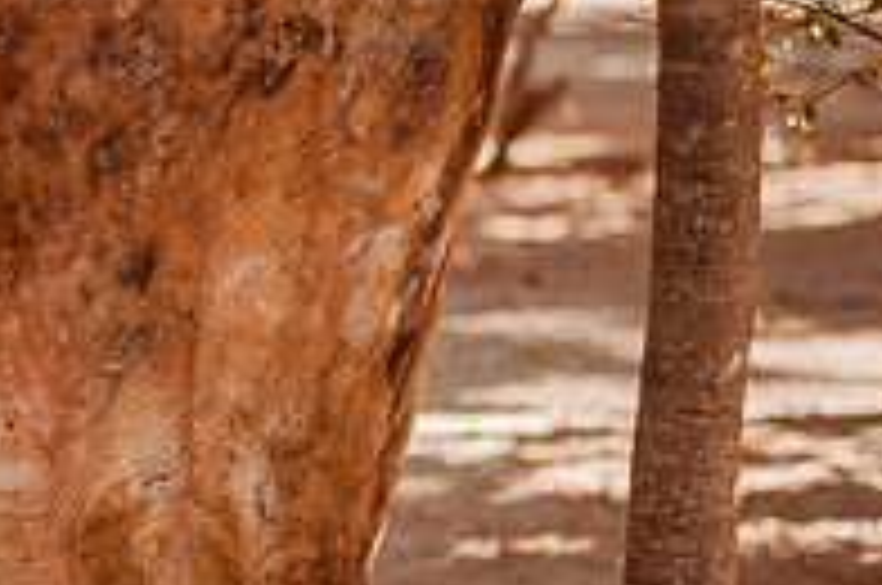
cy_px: 349
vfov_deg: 8.0
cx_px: -14
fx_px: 4207
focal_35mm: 172
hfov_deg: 11.8
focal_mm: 58
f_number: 1.4
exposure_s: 1/500
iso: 125
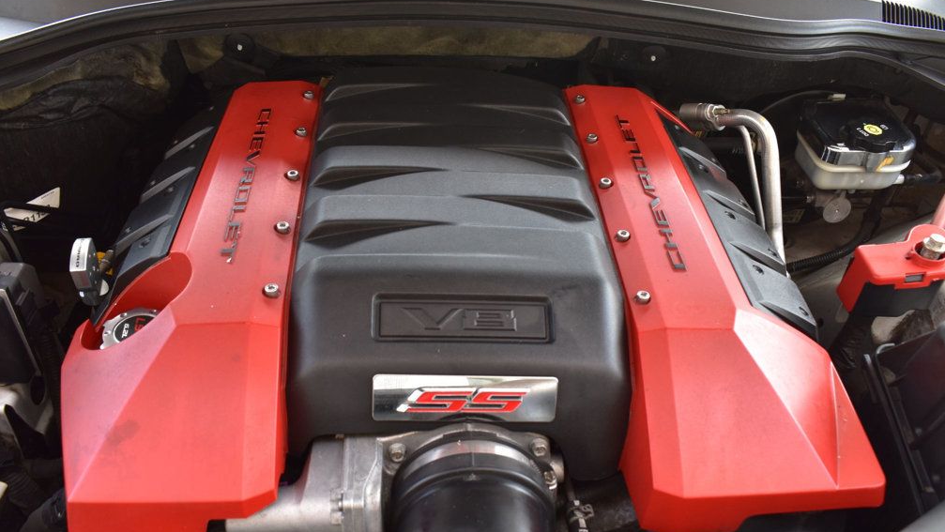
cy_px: 306
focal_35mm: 34
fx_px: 840
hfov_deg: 58.7
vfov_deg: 35.1
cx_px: 480
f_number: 8
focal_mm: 21
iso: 400
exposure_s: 1/60
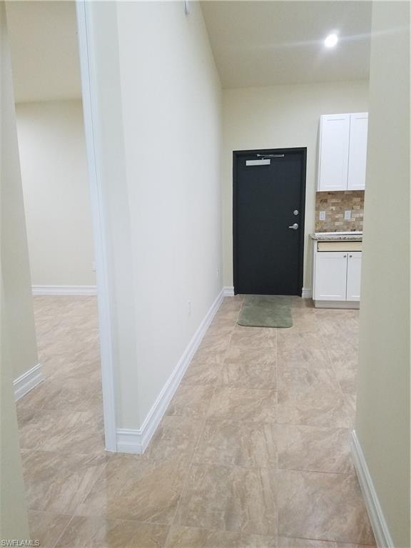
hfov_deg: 53.1
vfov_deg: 67.3
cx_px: 206
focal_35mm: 26
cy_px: 274
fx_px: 412
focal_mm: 4.2
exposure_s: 1/60
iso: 200
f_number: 1.7
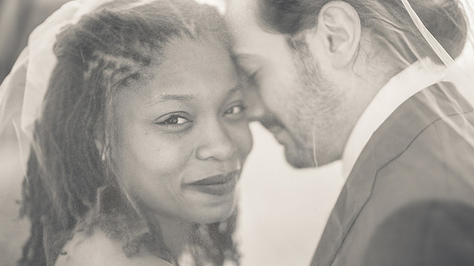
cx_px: 235
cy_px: 152
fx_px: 666
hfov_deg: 39.2
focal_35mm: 53
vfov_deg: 22.6
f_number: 1.2
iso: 125
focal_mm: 50
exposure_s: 1/2000
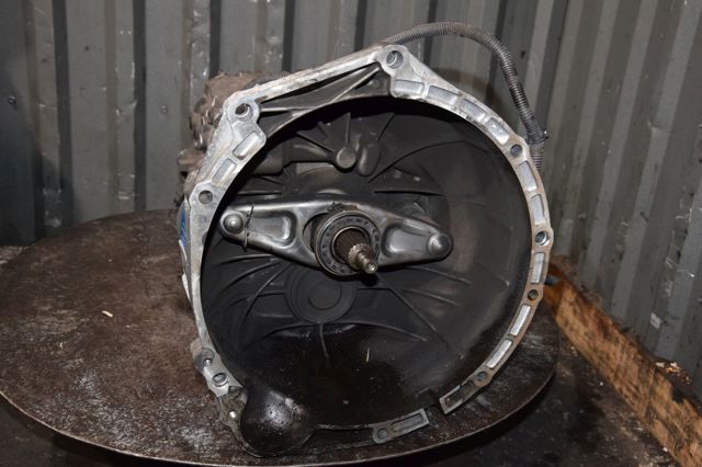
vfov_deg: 28.0
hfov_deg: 41.1
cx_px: 351
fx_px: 935
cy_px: 234
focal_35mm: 48
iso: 1600
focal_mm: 32
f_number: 5.6
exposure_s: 1/60
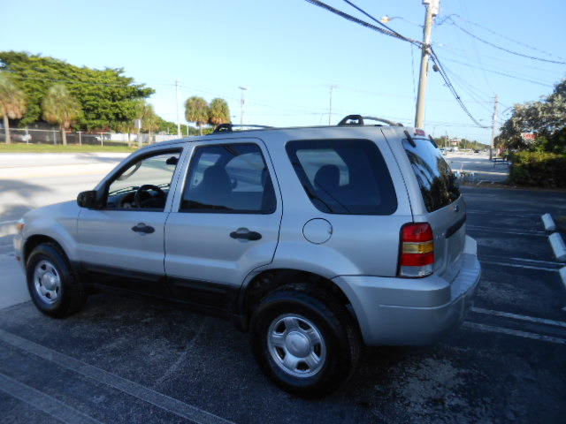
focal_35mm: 26
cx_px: 283
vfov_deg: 53.1
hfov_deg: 67.3
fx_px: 425
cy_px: 212
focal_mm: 4.6
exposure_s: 1/320
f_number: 3.5
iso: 80
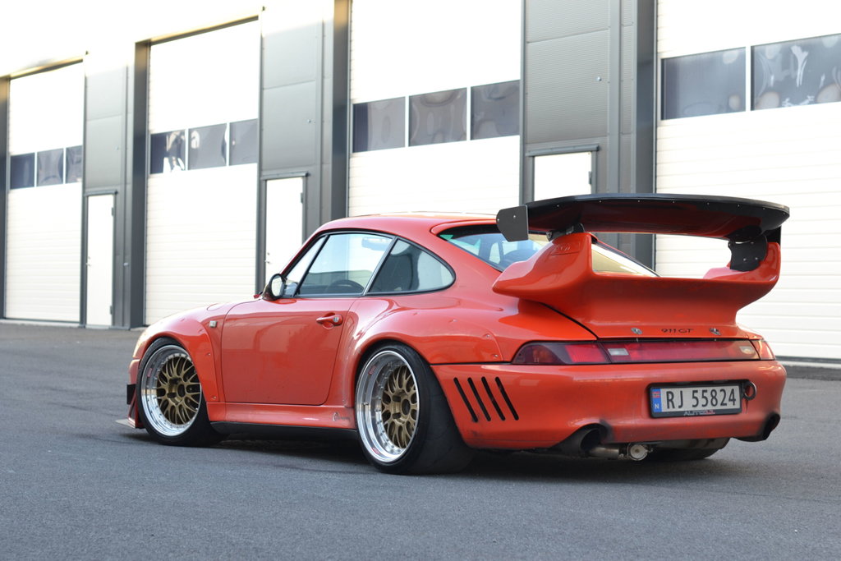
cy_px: 280
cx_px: 420
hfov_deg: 27.0
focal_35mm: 75
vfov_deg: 18.2
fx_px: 1752
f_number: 3.5
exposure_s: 1/50
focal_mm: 50
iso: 100
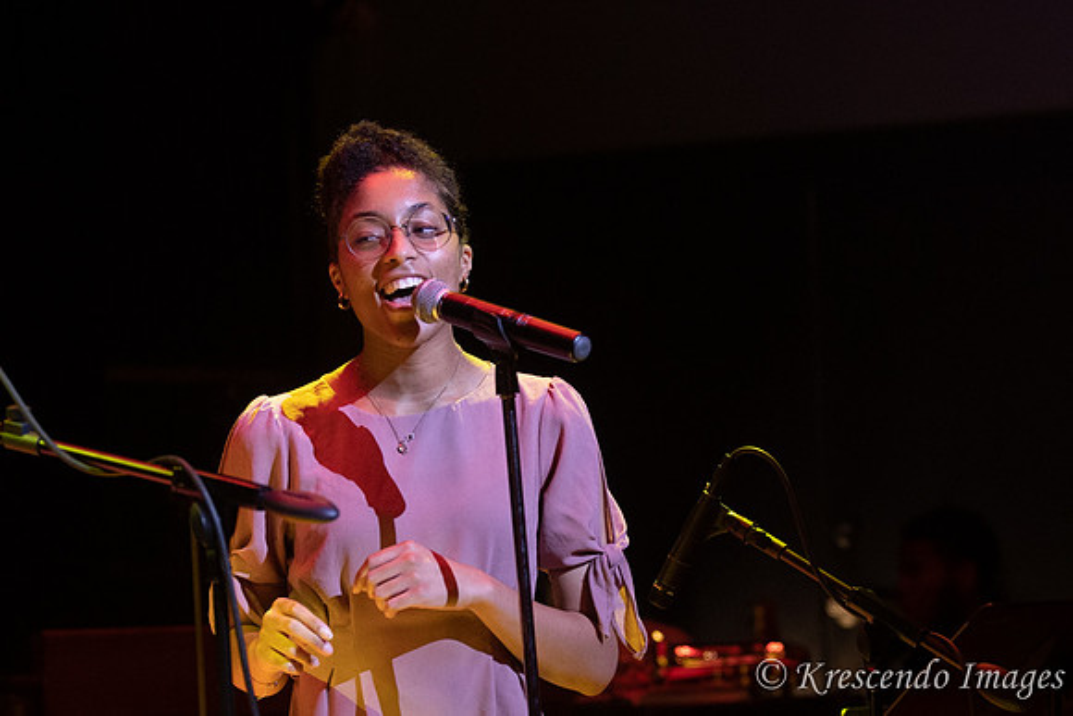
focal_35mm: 145
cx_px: 504
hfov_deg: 14.2
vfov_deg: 9.5
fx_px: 4314
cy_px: 421
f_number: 2.8
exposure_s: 1/200
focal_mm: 78
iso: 1600
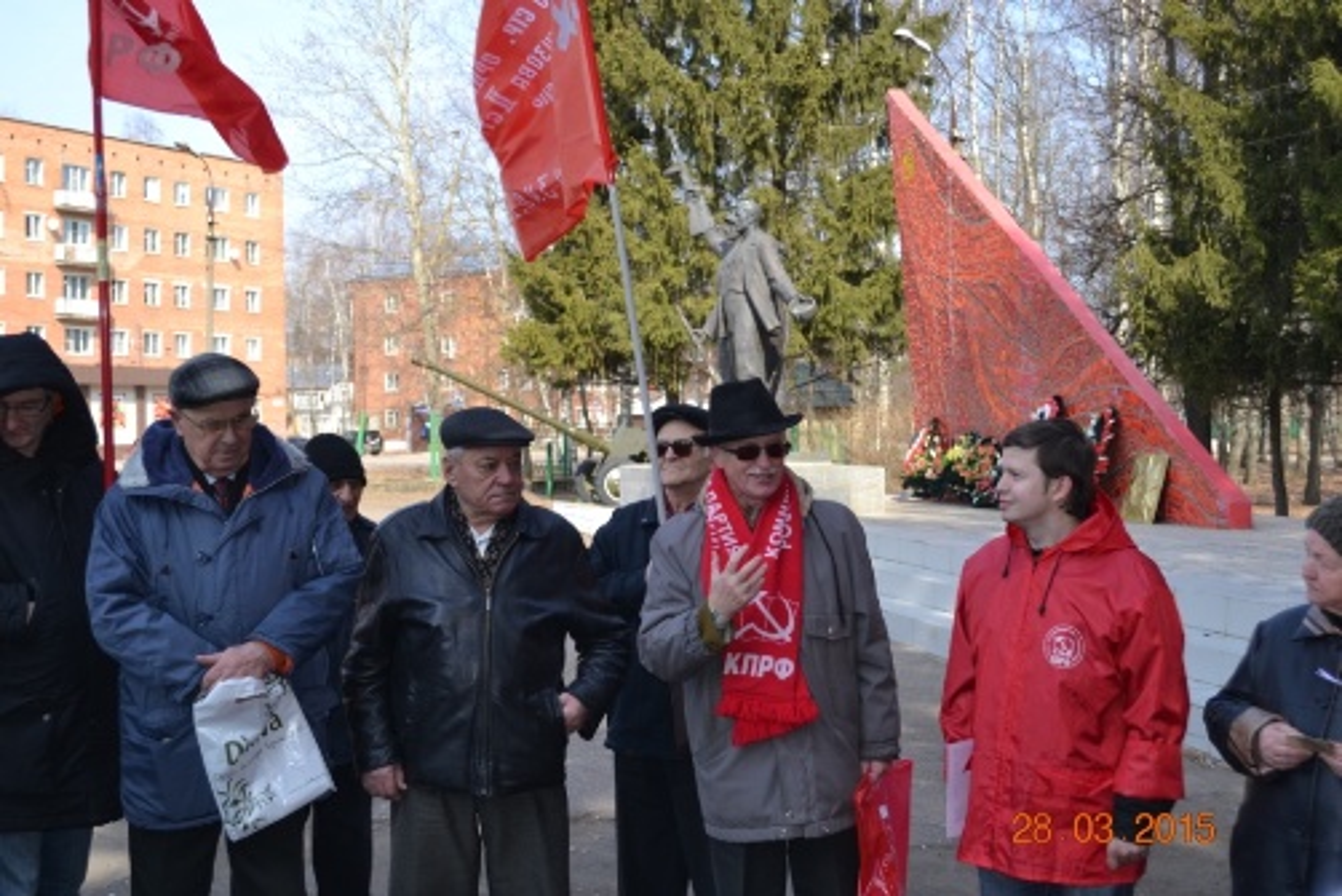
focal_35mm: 45
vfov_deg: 29.9
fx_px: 1678
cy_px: 448
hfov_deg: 43.6
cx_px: 671
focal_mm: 30
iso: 100
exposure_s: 1/200
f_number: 4.8
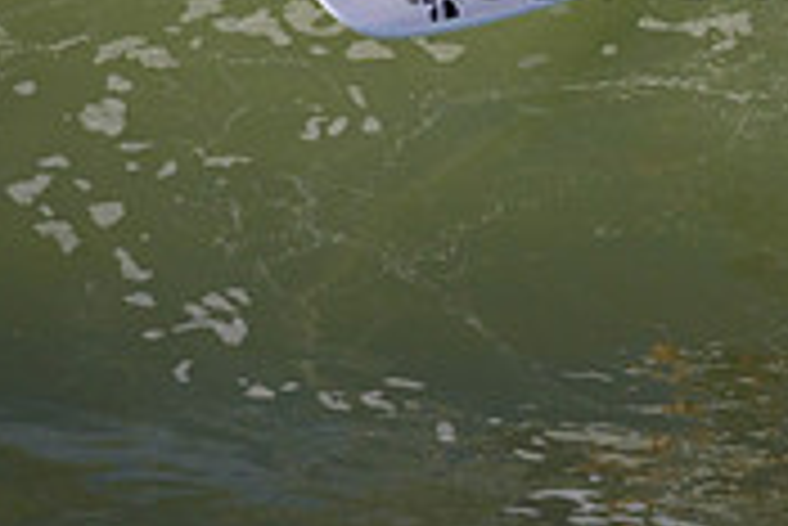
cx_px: 851
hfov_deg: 0.8
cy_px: -106
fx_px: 58096
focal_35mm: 2652
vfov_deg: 0.5
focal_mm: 800
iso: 1000
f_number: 11
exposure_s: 1/2000
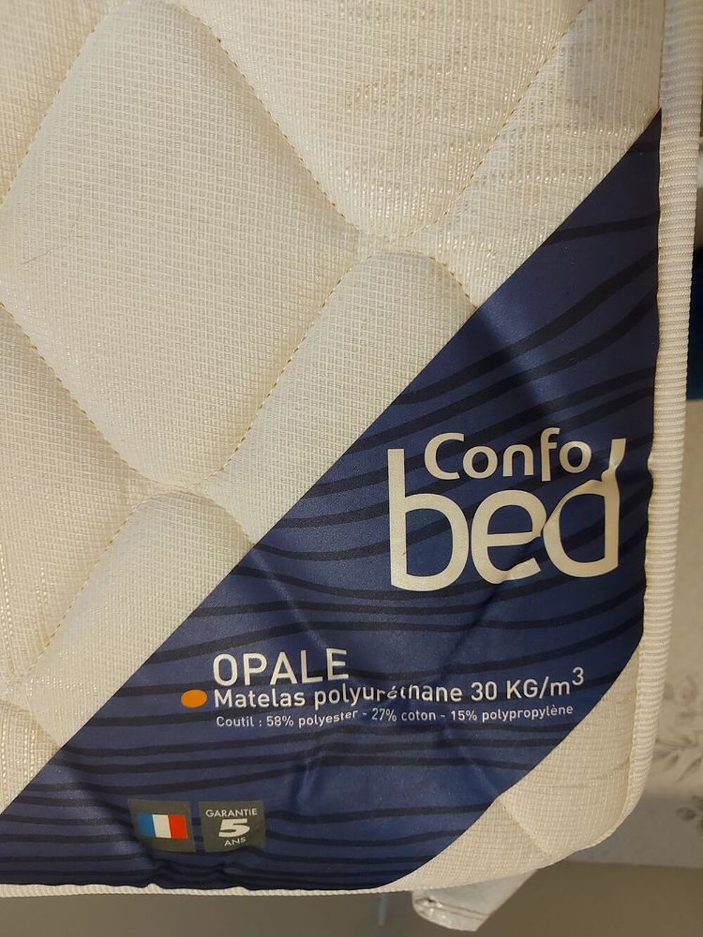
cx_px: 352
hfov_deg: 56.8
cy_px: 468
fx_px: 650
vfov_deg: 71.6
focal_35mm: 24
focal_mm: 5.23
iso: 250
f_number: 1.8
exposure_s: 1/33
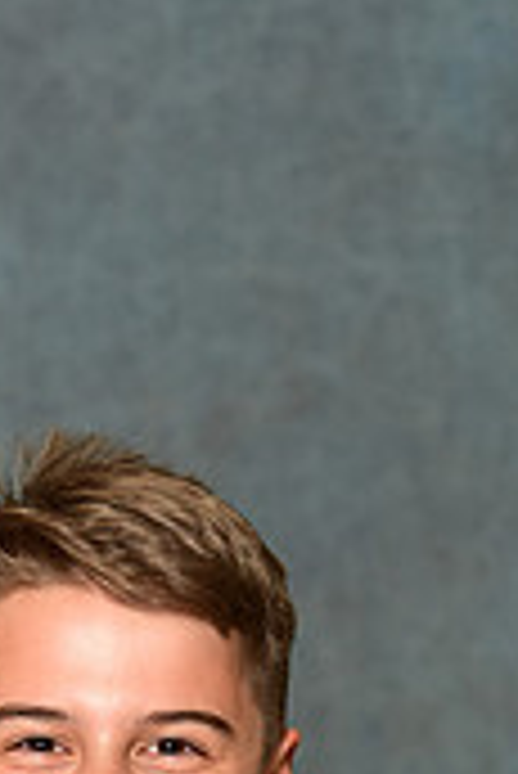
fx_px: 7969
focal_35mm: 370
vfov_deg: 5.5
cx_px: 83
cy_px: 1296
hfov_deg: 3.7
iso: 320
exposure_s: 1/200
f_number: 4.5
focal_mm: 110
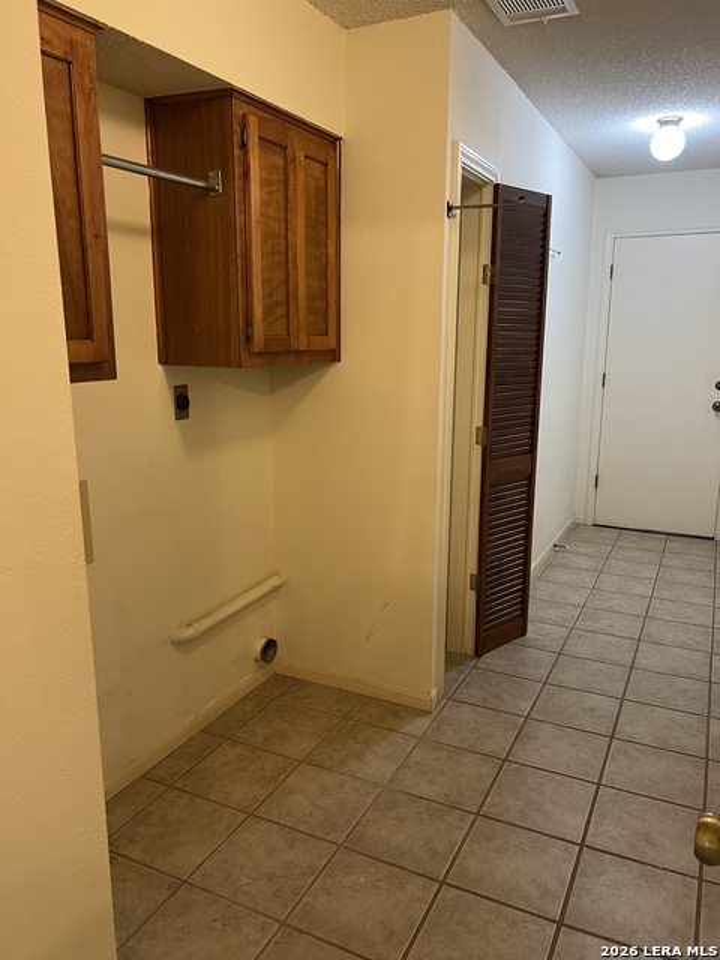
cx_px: 360
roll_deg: +0.3
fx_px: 721
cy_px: 480
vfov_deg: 67.3
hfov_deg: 53.1
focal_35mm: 26
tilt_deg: -11.3
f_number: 1.5
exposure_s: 1/60
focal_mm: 5.7
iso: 250
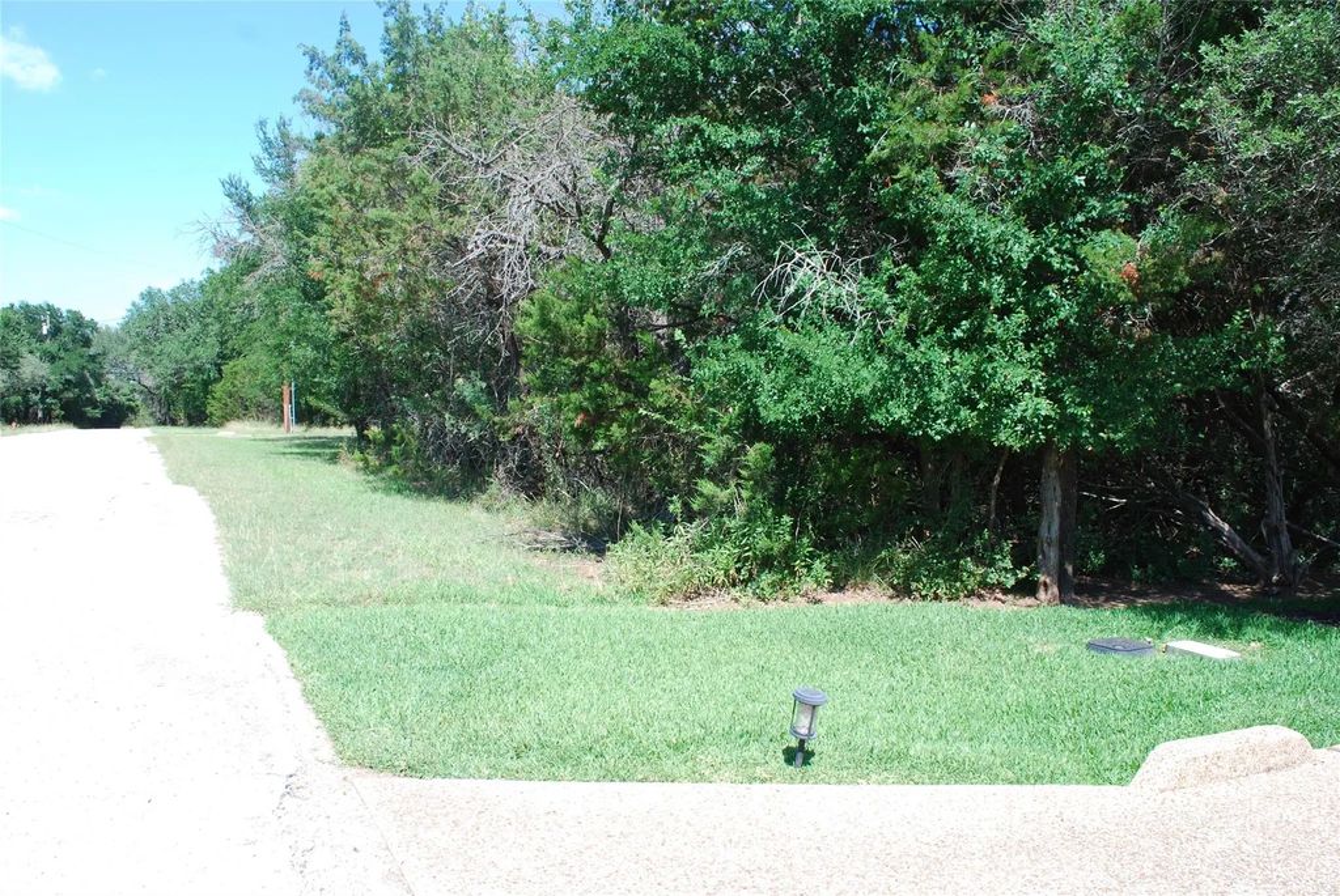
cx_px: 670
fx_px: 1006
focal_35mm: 27
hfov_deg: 67.3
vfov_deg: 48.0
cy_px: 448
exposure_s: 1/60
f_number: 8
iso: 100
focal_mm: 18
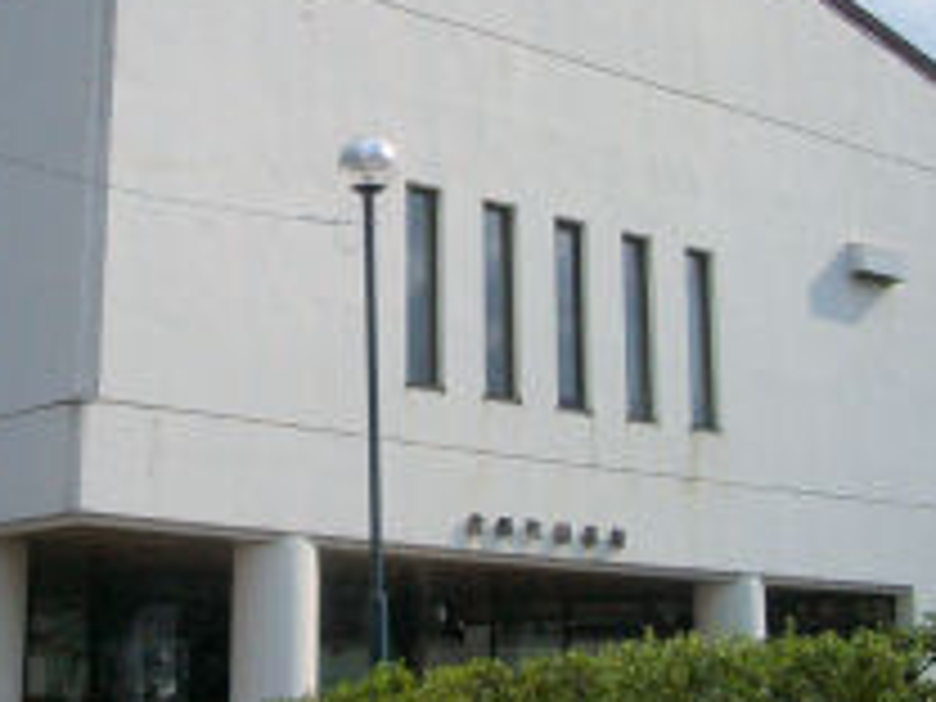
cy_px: 110
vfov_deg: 20.4
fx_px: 1920
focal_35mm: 71
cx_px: 202
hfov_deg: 26.9
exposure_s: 1/2000
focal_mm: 5.8
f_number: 4.3
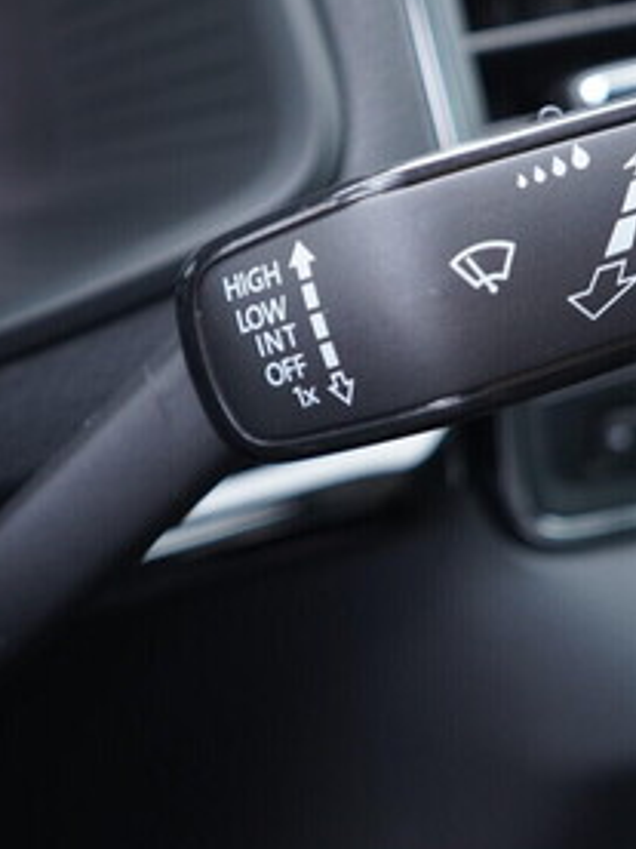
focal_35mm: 69
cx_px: 375
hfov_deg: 21.3
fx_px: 1690
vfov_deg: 28.1
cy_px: 343
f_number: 2.8
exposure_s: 1/40
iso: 500
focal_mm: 24
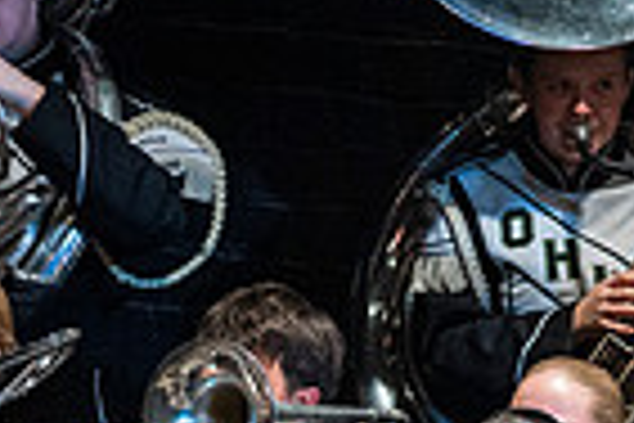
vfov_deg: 1.1
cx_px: 225
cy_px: 837
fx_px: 21783
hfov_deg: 1.7
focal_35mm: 1237
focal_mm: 300
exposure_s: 1/400
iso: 5000
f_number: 5.6
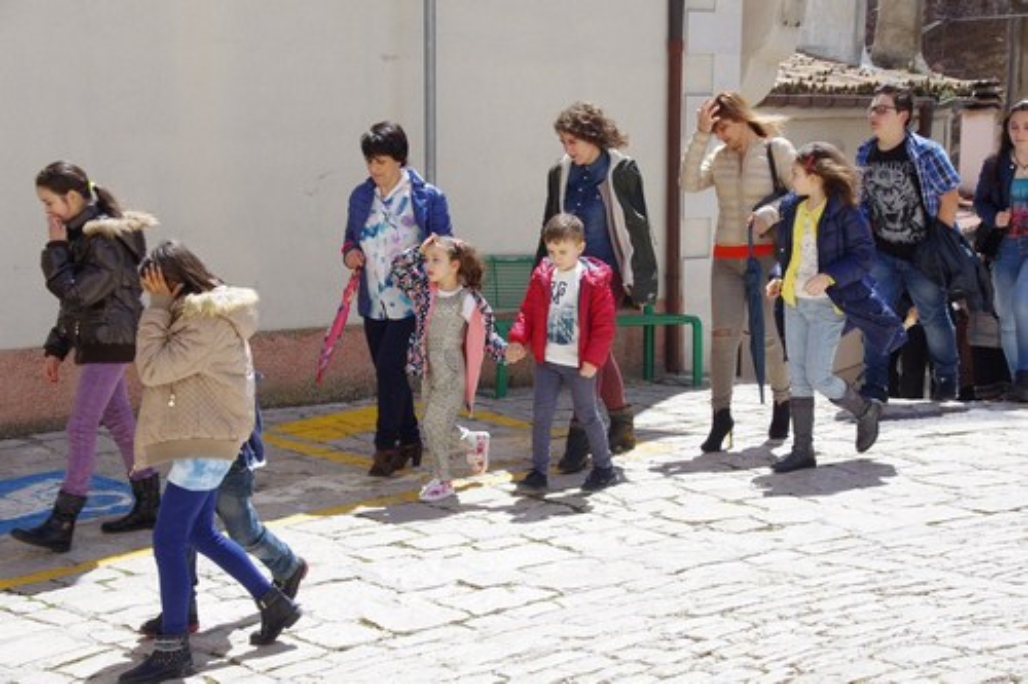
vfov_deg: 17.3
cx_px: 514
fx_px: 2255
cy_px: 342
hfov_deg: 25.7
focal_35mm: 79
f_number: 10
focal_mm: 53
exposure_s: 1/250
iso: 400
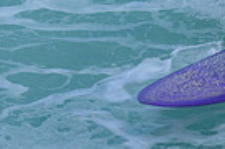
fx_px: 29777
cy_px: -75
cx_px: 181
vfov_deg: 0.3
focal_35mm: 4770
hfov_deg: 0.4
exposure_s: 1/1600
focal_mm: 1120
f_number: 9
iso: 1600
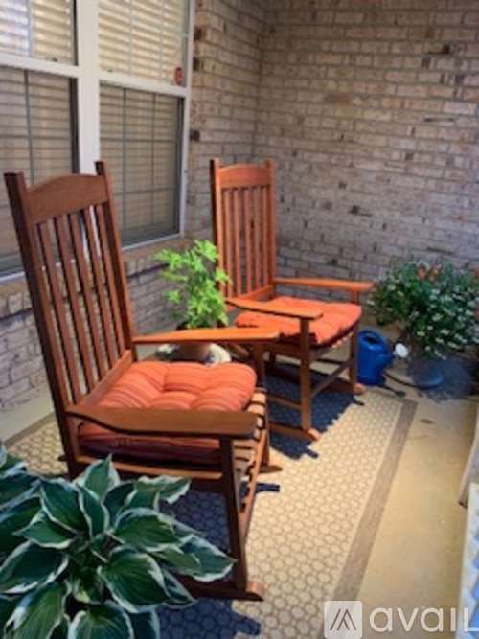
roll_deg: -6.5
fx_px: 480
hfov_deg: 53.0
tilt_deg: -21.5
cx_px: 240
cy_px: 320
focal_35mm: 26
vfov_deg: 67.3
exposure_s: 1/30
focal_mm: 4.25
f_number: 1.8
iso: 320
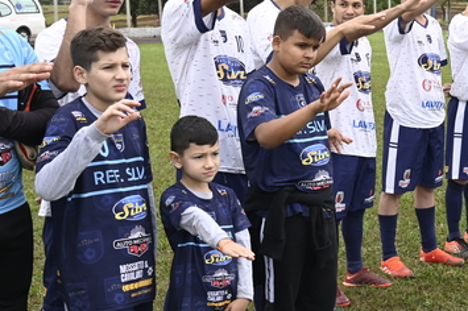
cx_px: 447
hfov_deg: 25.6
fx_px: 987
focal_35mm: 76
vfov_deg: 17.8
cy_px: 96
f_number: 6.3
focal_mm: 30
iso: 200
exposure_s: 1/125
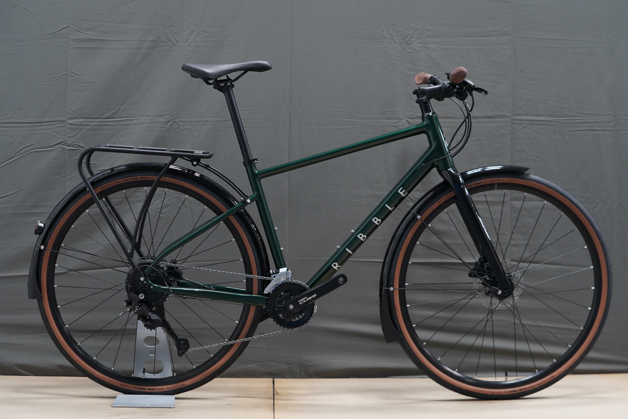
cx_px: 314
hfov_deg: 28.8
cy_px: 210
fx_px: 1221
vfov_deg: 19.5
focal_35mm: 70
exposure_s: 1/160
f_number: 5
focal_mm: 70
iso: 2500
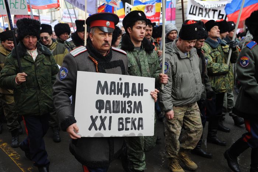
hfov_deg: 48.5
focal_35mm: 40
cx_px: 129
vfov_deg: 33.4
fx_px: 287
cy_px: 86
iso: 640
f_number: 4.5
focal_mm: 40
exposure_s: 1/640
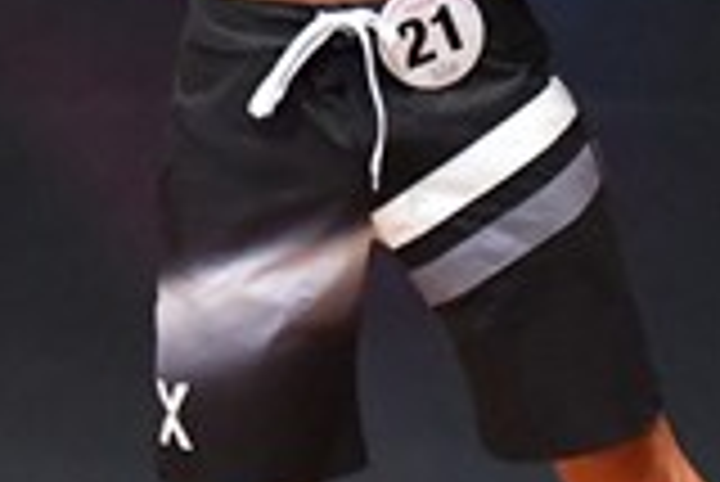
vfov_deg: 1.1
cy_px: 86
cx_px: 979
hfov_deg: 1.7
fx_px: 24682
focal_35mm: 1233
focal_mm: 170
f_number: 5.6
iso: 8000
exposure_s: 1/400
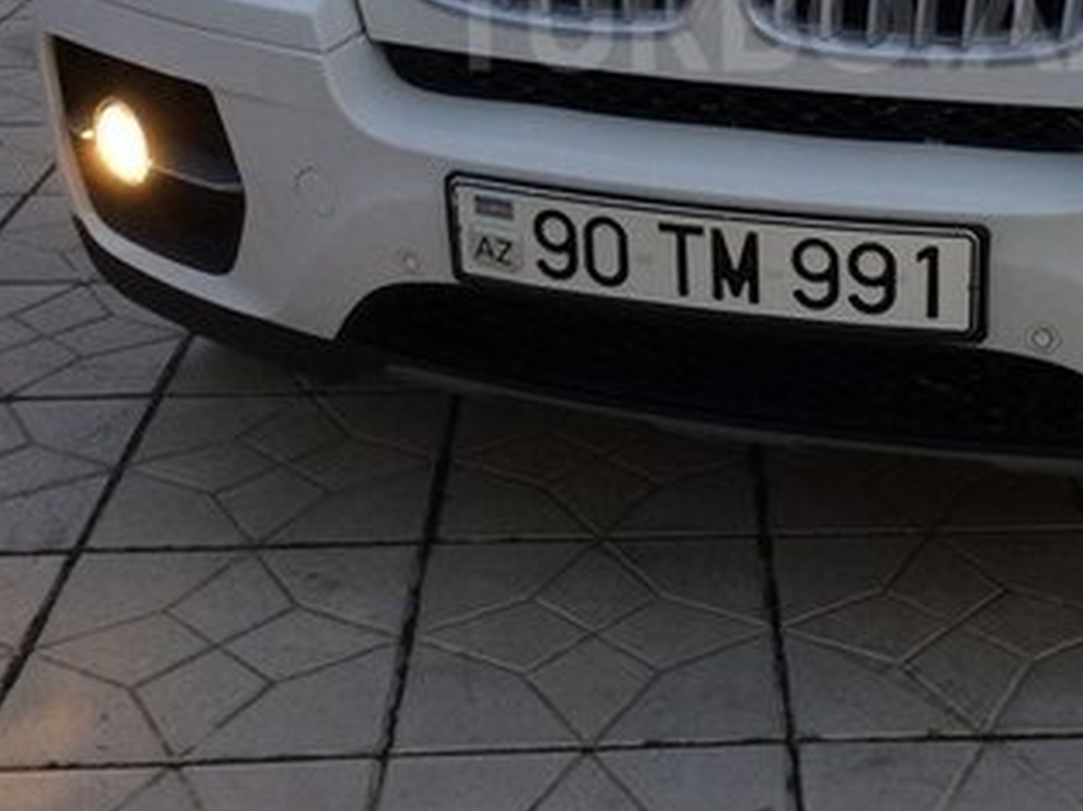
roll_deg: -2.7
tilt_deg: -16.5
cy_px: 19
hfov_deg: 31.2
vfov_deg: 23.1
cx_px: 793
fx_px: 1907
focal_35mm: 61
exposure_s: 1/33
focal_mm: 4.15
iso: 40
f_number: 2.2
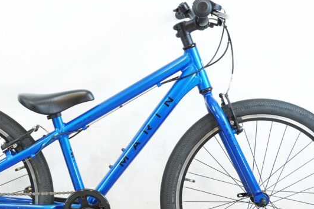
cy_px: 129
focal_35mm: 97
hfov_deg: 21.0
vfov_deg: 14.1
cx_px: 106
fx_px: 845
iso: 800
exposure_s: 1/40
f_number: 6.3
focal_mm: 39
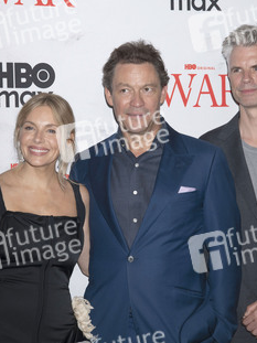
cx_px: 144
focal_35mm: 105
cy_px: 192
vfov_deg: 18.7
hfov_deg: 14.1
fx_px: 1040
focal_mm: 85
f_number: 6.3
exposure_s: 1/200
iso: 640
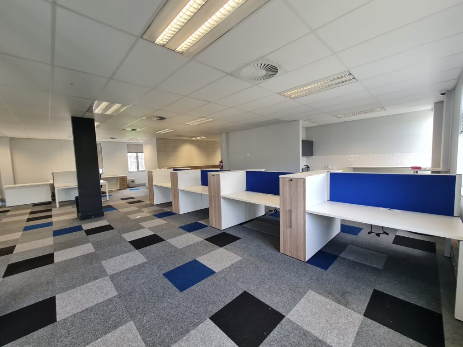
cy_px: 174
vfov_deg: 89.9
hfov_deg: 106.2
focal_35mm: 13
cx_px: 232
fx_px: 174
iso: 160
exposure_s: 1/50
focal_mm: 2.2
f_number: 2.2
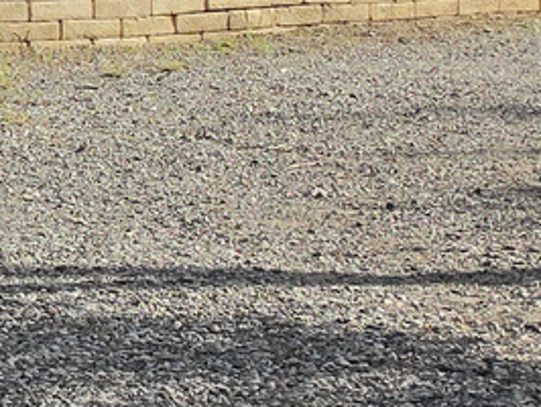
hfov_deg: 8.9
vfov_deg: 8.2
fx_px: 2769
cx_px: -1145
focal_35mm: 177
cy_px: -216
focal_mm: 6.5
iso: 64
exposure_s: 1/10000
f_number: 1.4
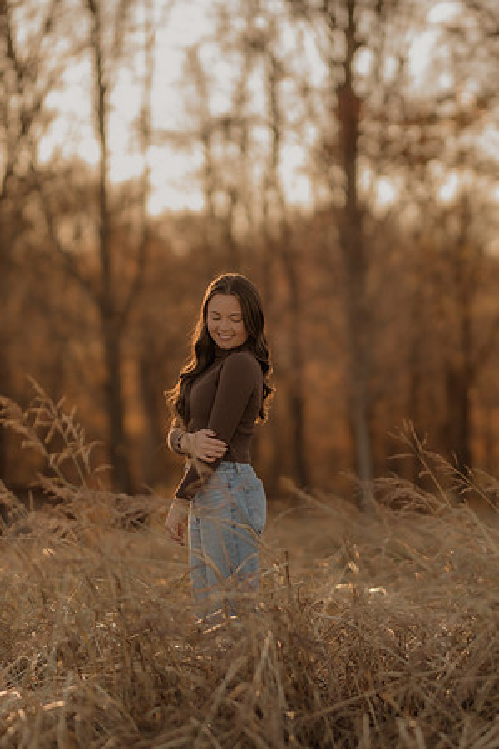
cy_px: 374
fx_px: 2640
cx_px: 250
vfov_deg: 16.1
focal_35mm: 127
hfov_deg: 10.8
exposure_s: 1/1250
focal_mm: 85
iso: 200
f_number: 1.4
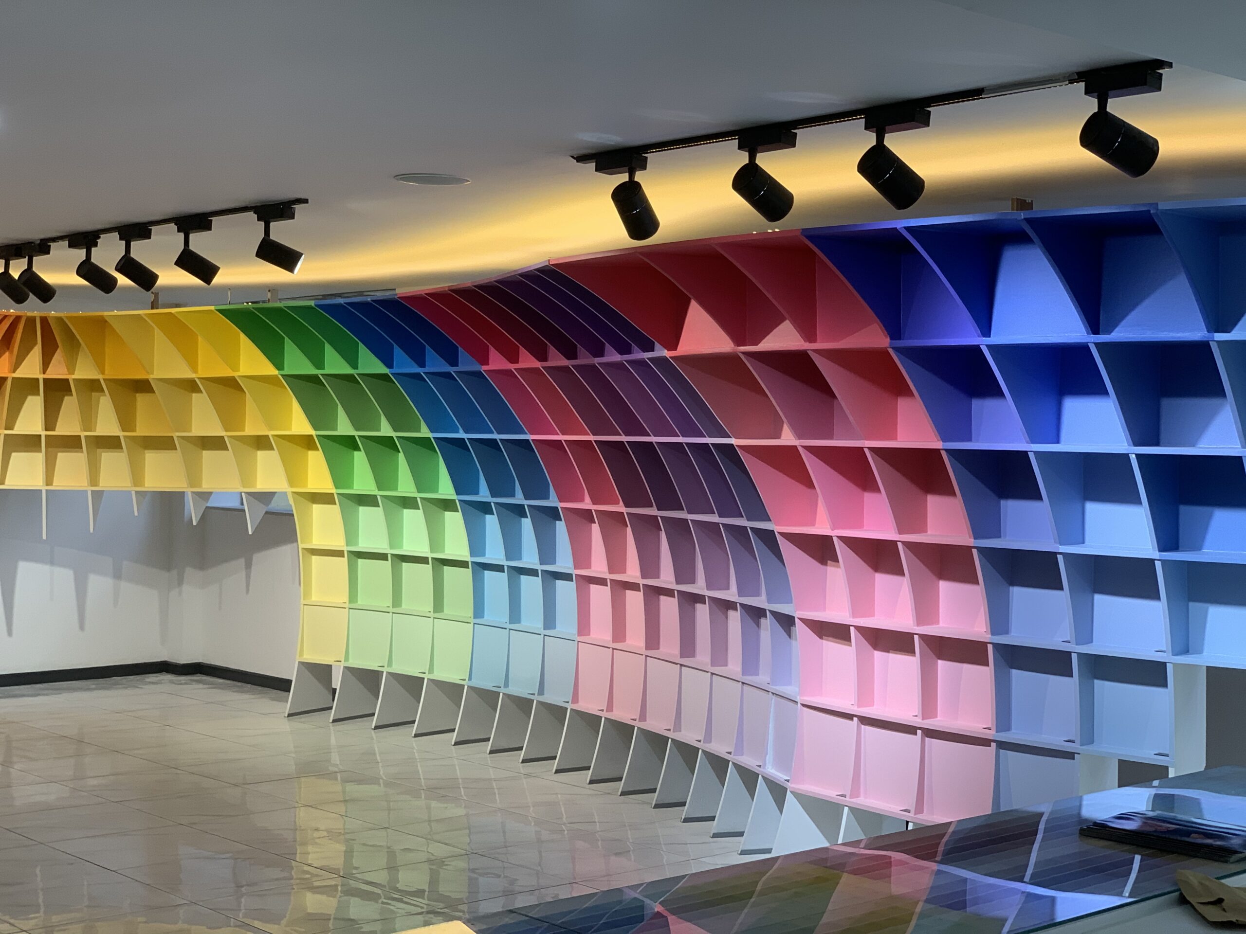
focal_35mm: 52
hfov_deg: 36.8
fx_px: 1872
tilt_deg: -0.3
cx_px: 623
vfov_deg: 28.0
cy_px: 467
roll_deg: -1.3
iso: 64
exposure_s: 1/122
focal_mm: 6
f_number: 2.4
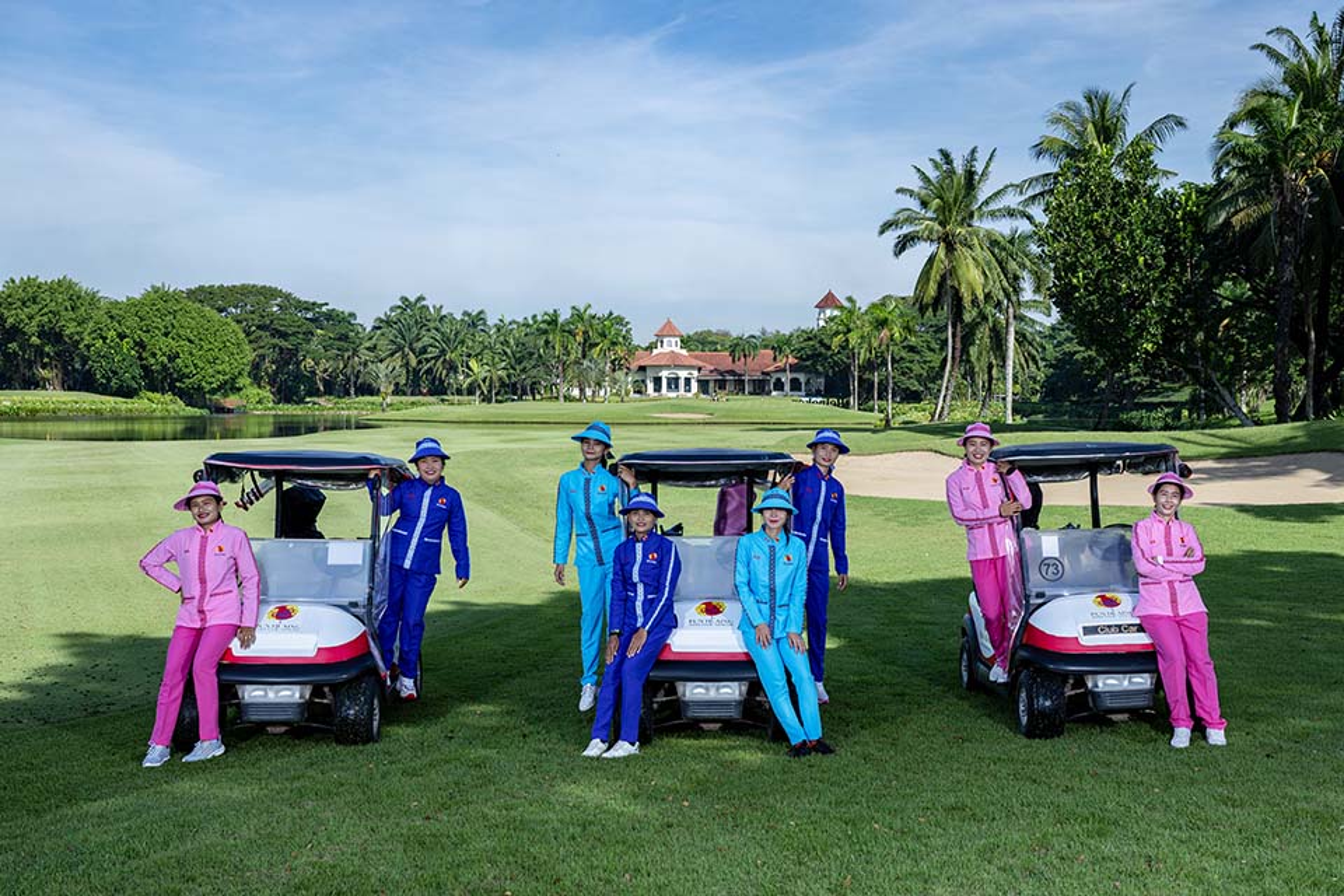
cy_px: 448
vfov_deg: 38.4
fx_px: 1288
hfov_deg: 55.1
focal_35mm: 34
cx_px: 672
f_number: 8
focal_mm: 34.5
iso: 64
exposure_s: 1/200
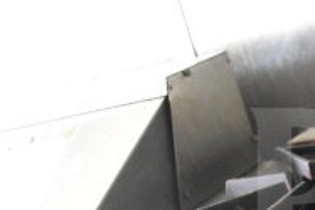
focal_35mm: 103
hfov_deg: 18.6
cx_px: 401
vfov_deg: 13.1
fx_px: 899
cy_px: 241
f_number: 3.8
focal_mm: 21
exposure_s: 1/30
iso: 5000
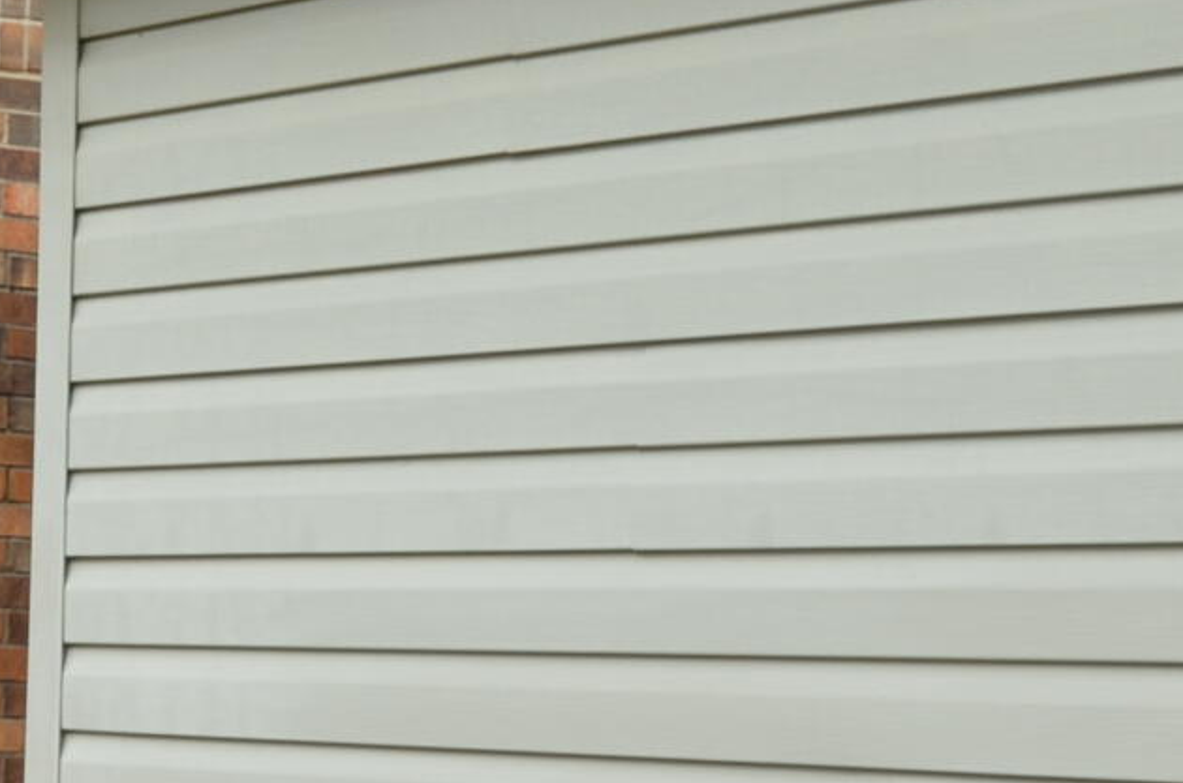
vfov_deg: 11.2
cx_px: -488
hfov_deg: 15.8
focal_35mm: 121
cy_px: 356
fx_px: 3980
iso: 140
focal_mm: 17
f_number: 8
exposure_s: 1/250
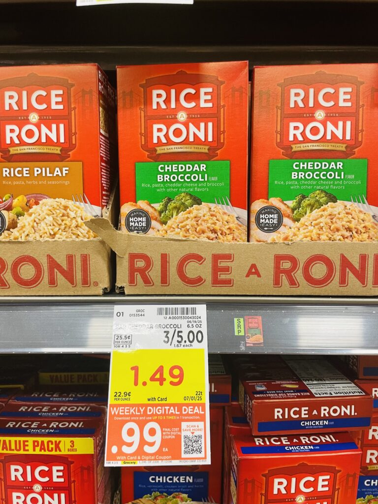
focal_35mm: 26
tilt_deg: -7.1
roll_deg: +0.1
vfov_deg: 67.3
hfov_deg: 53.1
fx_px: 379
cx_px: 189
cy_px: 252
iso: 125
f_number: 1.6
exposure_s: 1/44
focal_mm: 4.2
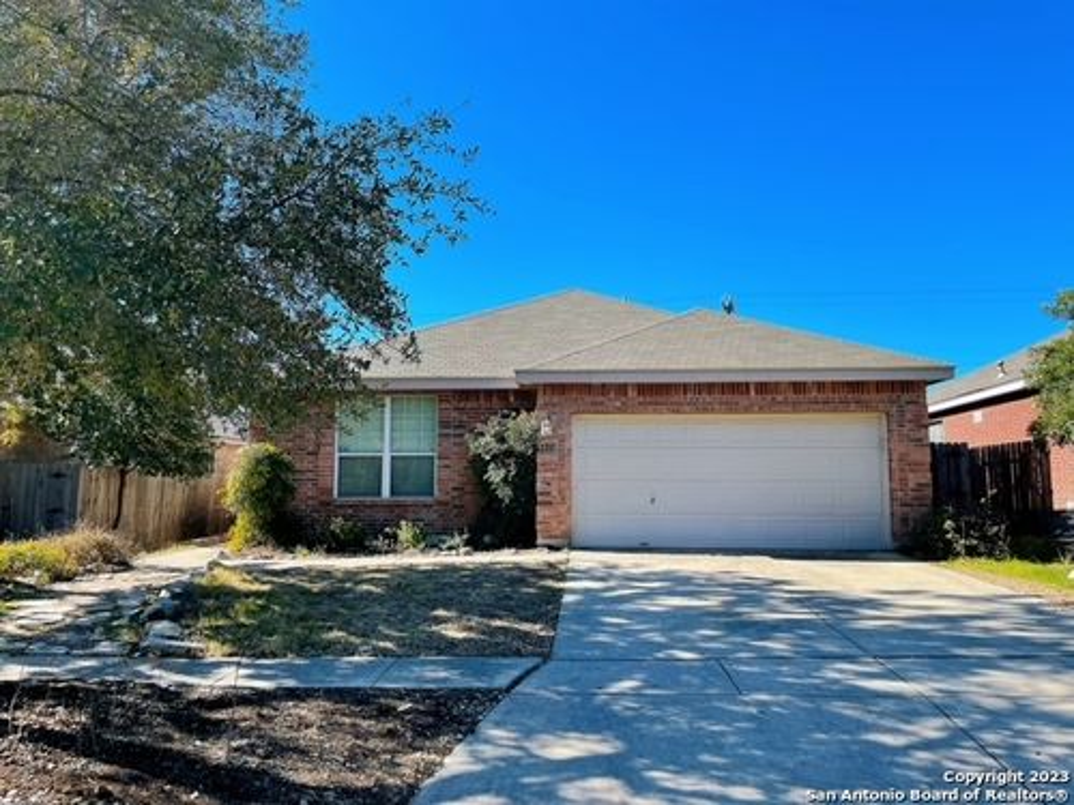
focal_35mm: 26
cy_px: 402
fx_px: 807
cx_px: 537
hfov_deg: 67.3
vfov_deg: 53.1
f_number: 1.6
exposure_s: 1/1767
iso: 32
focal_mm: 5.1
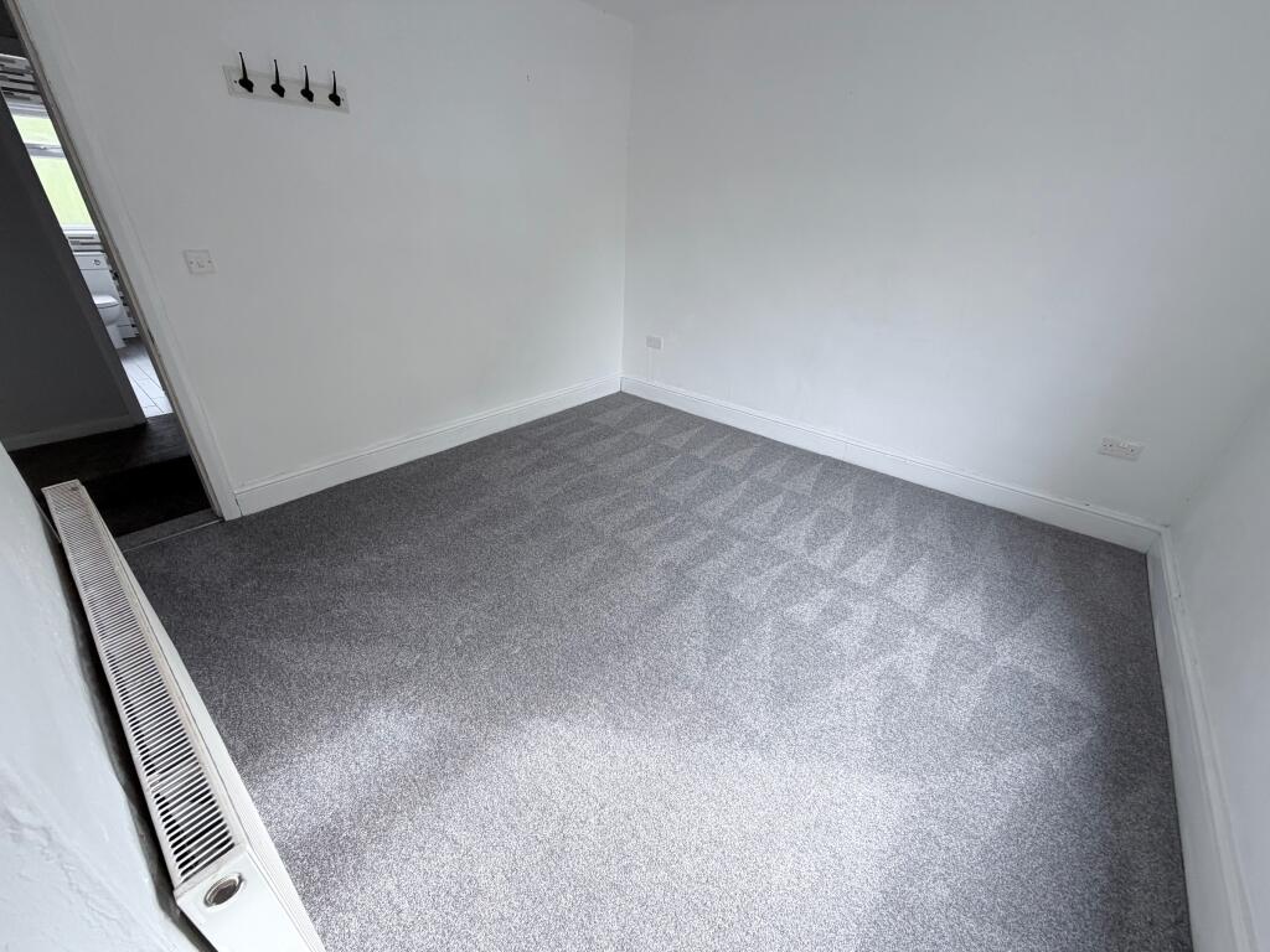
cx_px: 635
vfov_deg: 85.7
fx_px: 514
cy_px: 476
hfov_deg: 102.1
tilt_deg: -26.8
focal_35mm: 14
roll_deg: -4.1
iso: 100
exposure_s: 1/121
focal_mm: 2.22
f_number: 2.2
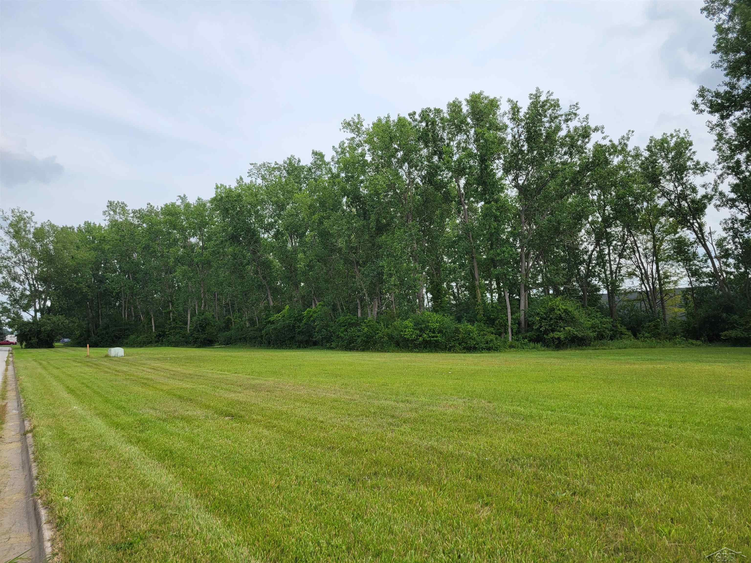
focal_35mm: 26
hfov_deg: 67.3
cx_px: 376
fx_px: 564
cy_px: 282
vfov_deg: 53.1
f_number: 1.8
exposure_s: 1/2359
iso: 40
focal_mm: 5.4
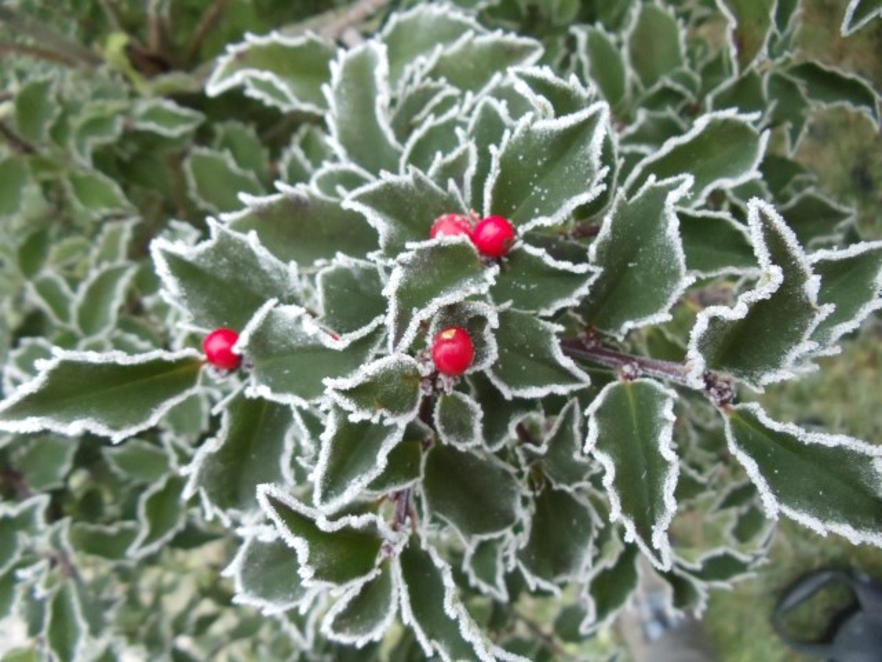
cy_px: 331
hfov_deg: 42.9
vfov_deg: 32.9
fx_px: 1121
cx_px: 441
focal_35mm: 44
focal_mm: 6
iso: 400
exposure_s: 1/30
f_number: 3.5
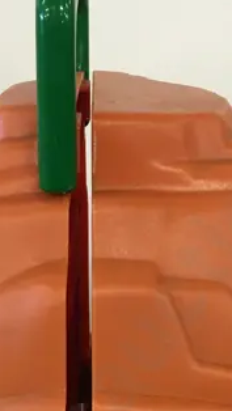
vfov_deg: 19.9
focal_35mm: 103
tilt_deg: -26.3
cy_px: 440
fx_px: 1125
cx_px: 76
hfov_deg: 11.8
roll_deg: -0.4
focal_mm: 4.15
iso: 40
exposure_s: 1/17
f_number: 2.2
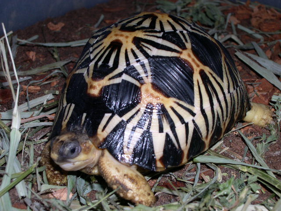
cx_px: 140
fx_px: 584
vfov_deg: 20.4
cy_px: 106
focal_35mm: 72
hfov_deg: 27.0
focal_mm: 15.3
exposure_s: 1/60
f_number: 10.4
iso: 100
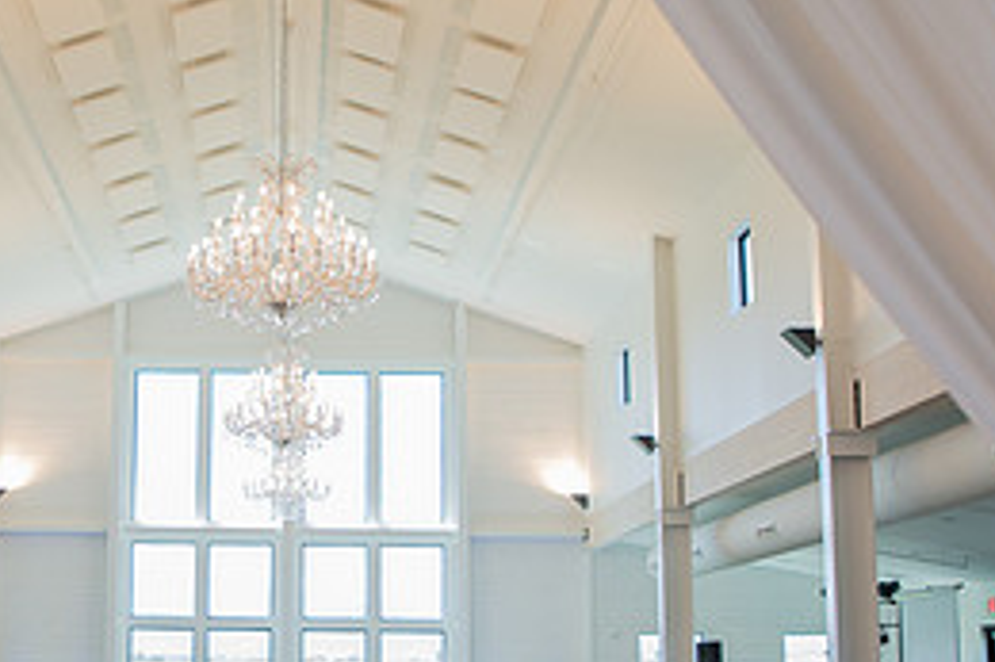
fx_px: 1547
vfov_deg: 24.1
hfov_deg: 35.0
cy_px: 400
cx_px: 264
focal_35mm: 56
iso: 500
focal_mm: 24
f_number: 3.5
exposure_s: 1/160
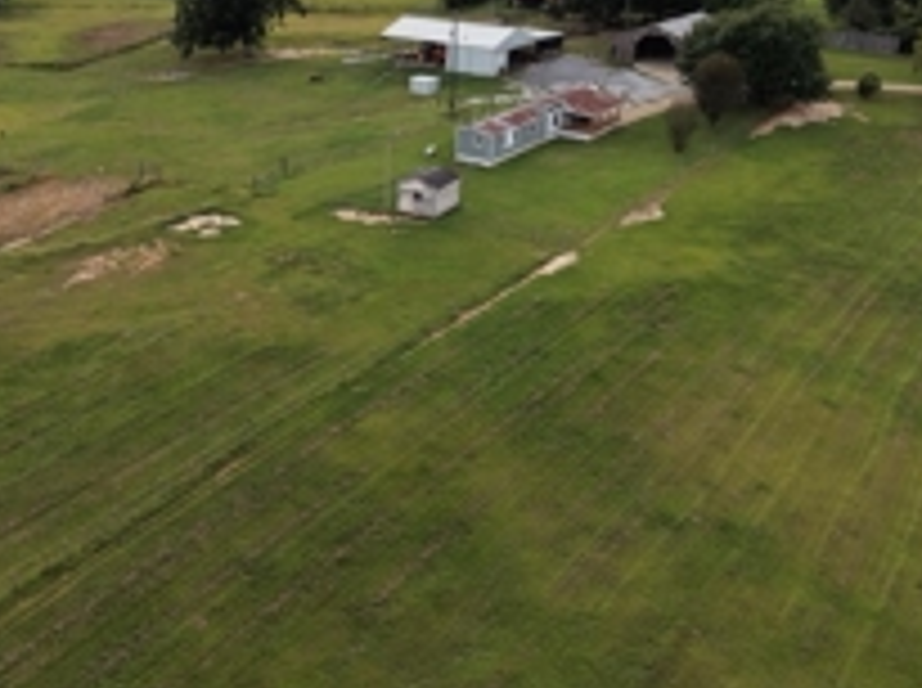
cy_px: 290
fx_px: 1143
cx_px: 376
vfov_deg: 33.4
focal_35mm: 43
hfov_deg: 43.7
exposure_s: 1/1000
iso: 230
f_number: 1.8
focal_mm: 8.67
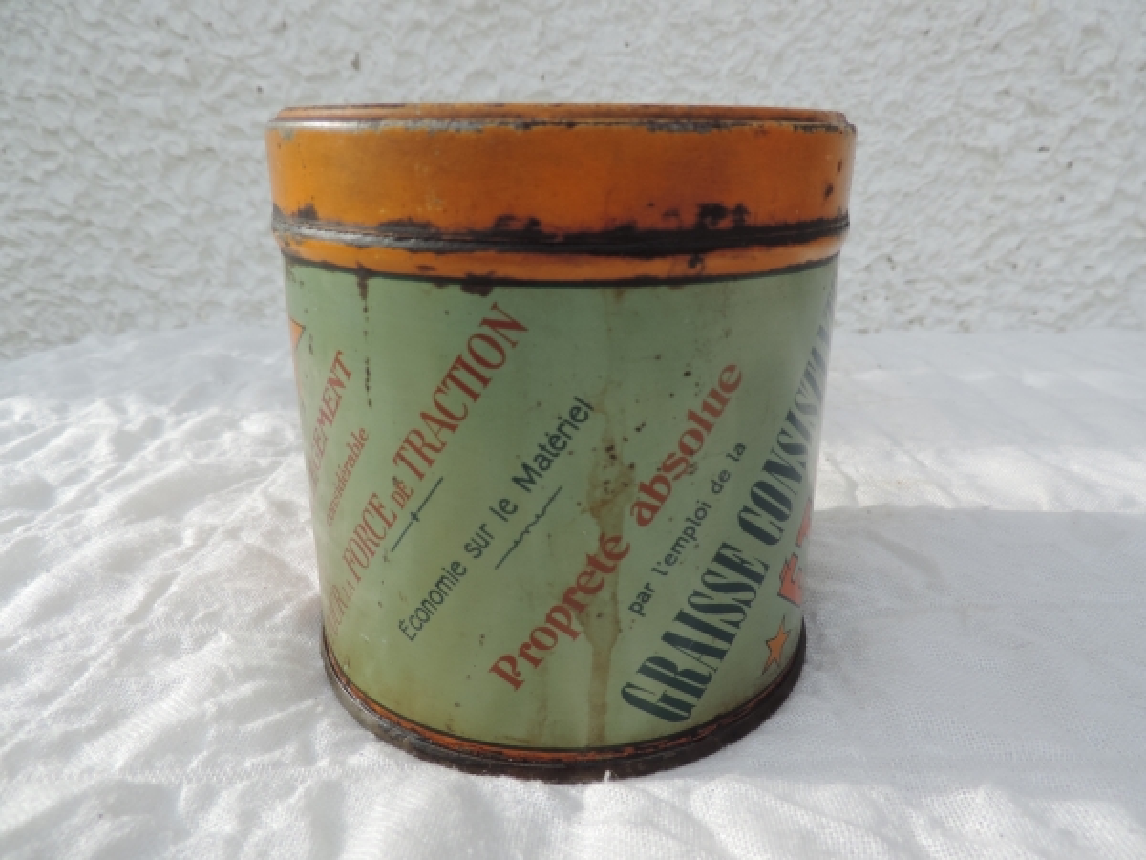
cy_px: 430
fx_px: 795
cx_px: 573
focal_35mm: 24
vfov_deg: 56.8
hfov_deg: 71.6
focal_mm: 4.3
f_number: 3
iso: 80
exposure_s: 1/500
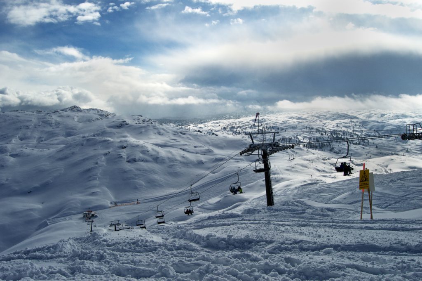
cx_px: 211
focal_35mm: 27
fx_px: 316
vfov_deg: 47.9
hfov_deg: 67.4
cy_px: 140
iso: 100
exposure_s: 1/400
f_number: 13
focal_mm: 18
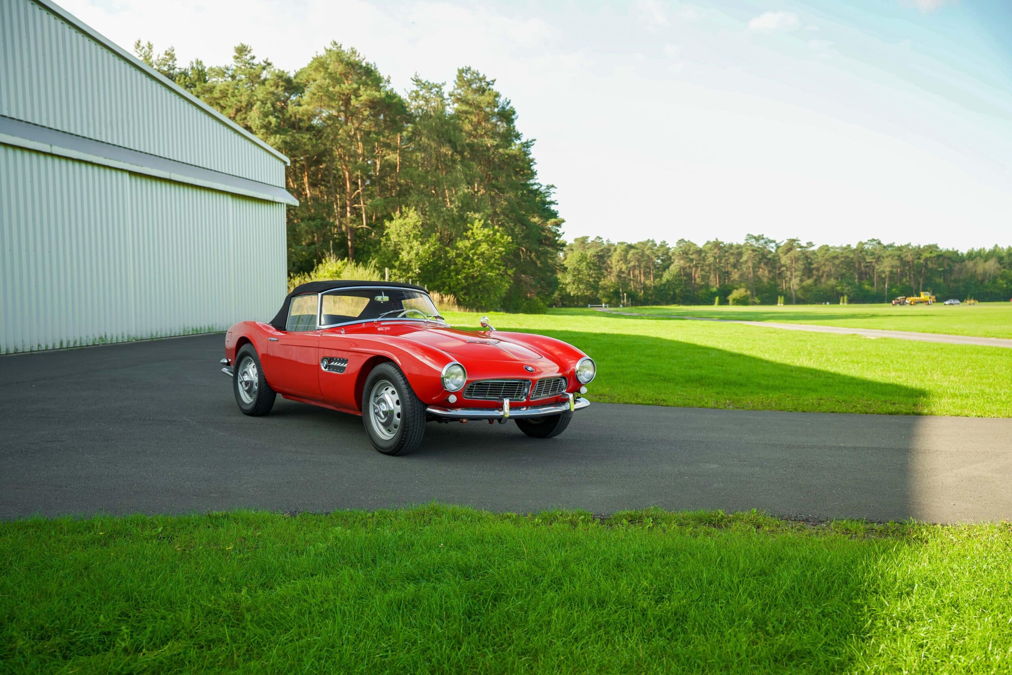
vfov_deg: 38.9
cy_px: 338
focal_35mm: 34
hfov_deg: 55.8
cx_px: 506
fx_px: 956
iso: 160
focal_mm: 34
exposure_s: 1/200
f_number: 3.5
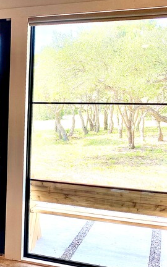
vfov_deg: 39.5
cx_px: -4
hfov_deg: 24.1
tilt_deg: -6.7
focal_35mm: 51
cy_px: 153
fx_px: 371
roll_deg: -2.0
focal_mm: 4.25
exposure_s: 1/291
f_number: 1.8
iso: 32
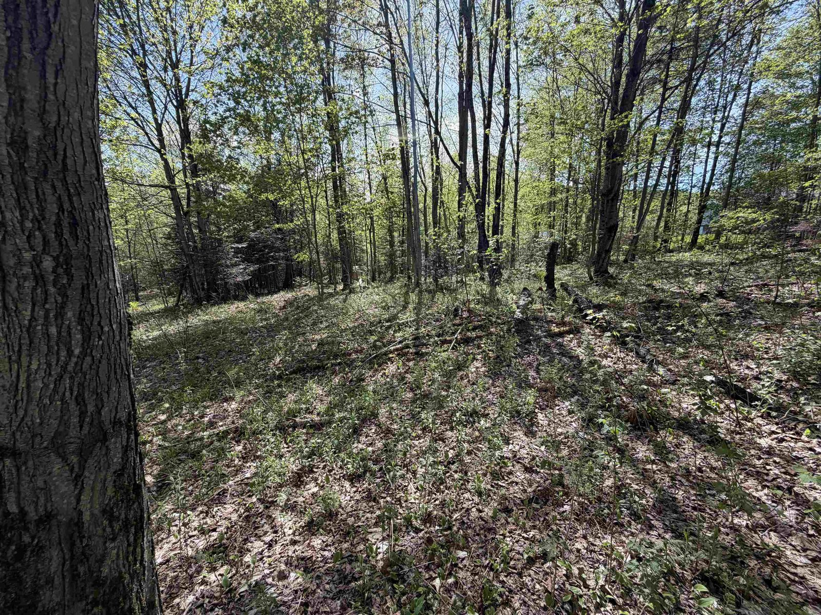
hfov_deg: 102.1
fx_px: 332
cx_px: 410
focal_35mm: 14
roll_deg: +0.8
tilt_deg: -12.1
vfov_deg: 85.7
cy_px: 308
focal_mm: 2.22
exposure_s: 1/502
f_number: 2.2
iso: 64
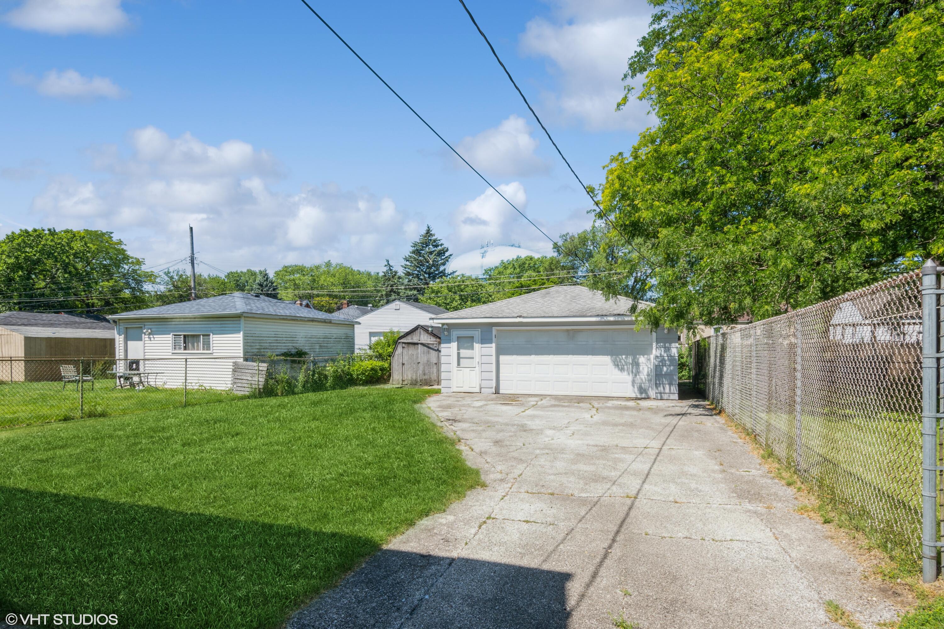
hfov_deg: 85.4
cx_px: 472
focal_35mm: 20
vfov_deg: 63.2
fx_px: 511
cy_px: 314
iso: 100
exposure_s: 1/25
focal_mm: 13
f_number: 18
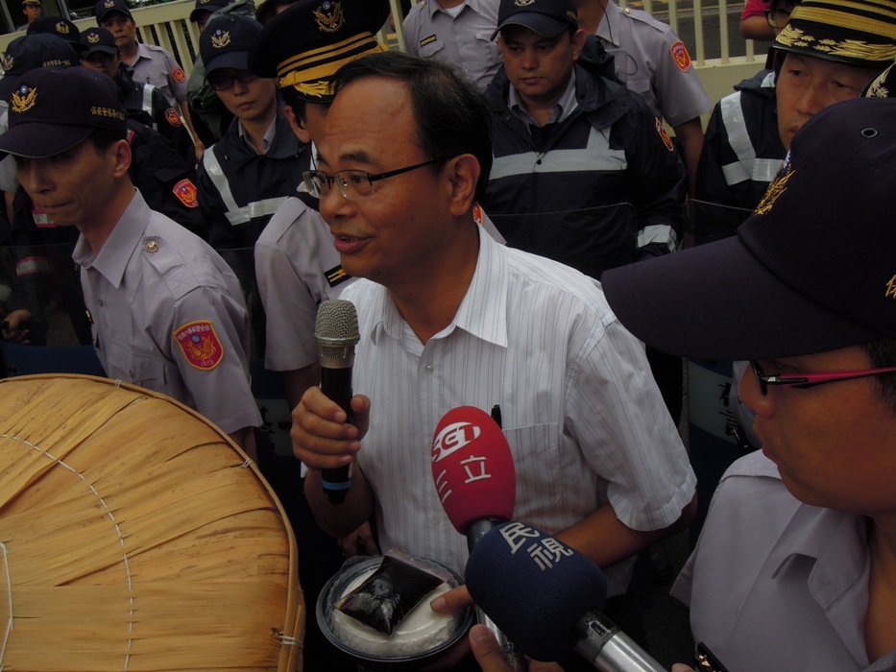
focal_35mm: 35
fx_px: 906
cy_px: 336
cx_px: 448
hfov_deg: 52.6
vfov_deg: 40.7
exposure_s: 1/200
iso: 160
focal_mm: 6.3
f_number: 7.1
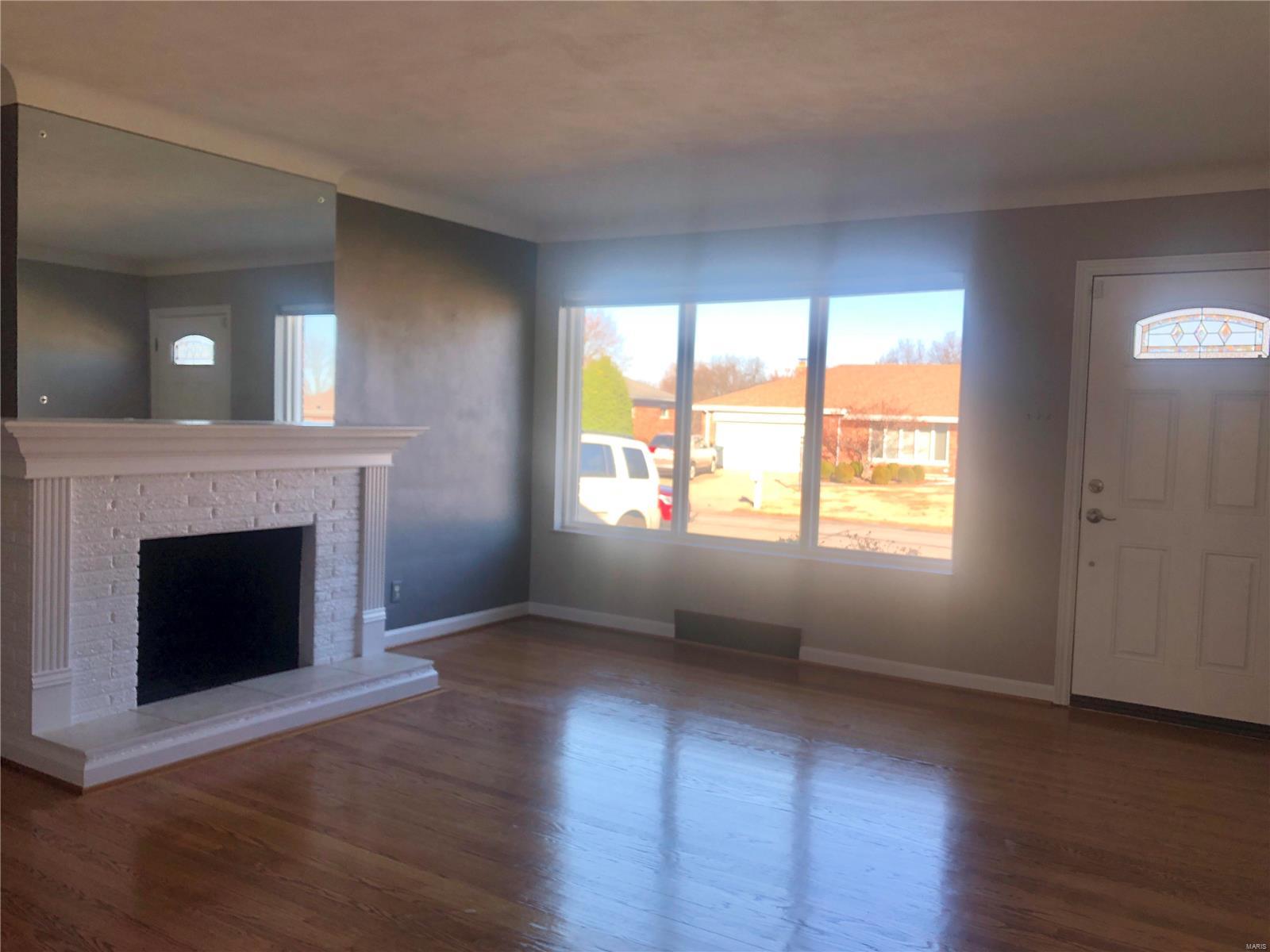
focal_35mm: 28
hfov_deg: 63.4
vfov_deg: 49.7
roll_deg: -2.1
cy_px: 476
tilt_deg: -3.1
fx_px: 1027
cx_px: 635
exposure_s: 1/127
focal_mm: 3.99
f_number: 1.8
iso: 20
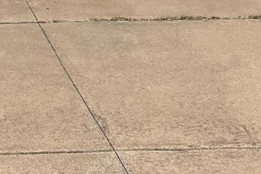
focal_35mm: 130
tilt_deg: +1.0
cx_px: 23
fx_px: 942
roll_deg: -0.5
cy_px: -142
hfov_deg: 15.6
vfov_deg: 10.0
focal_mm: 4.2
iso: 32
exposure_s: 1/6494
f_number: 1.6
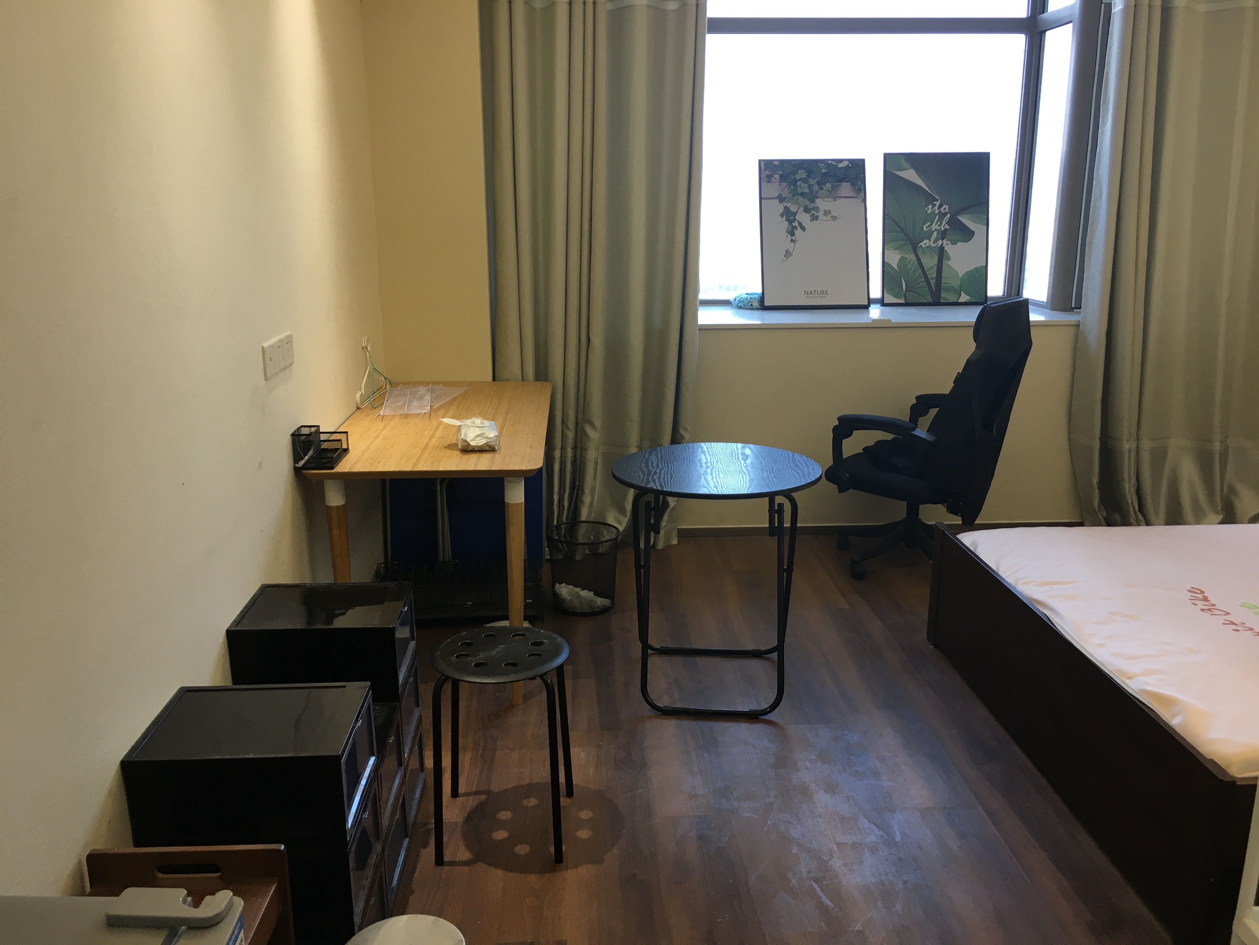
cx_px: 630
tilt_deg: -14.5
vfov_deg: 48.2
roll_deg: +0.0
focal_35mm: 29
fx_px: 1055
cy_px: 472
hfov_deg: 61.7
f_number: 2.2
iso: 25
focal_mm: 4.15
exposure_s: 1/33
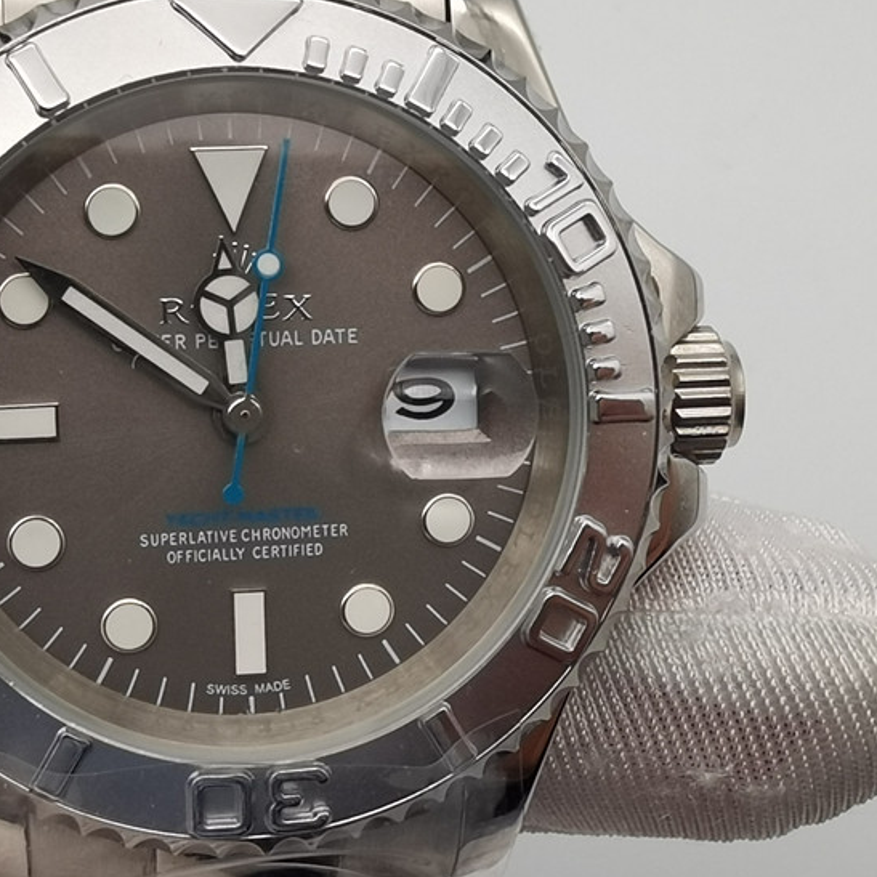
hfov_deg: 26.8
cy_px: 424
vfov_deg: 27.3
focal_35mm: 63
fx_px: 1806
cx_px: 168
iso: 50
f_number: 2.2
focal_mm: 2.26
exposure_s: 1/133
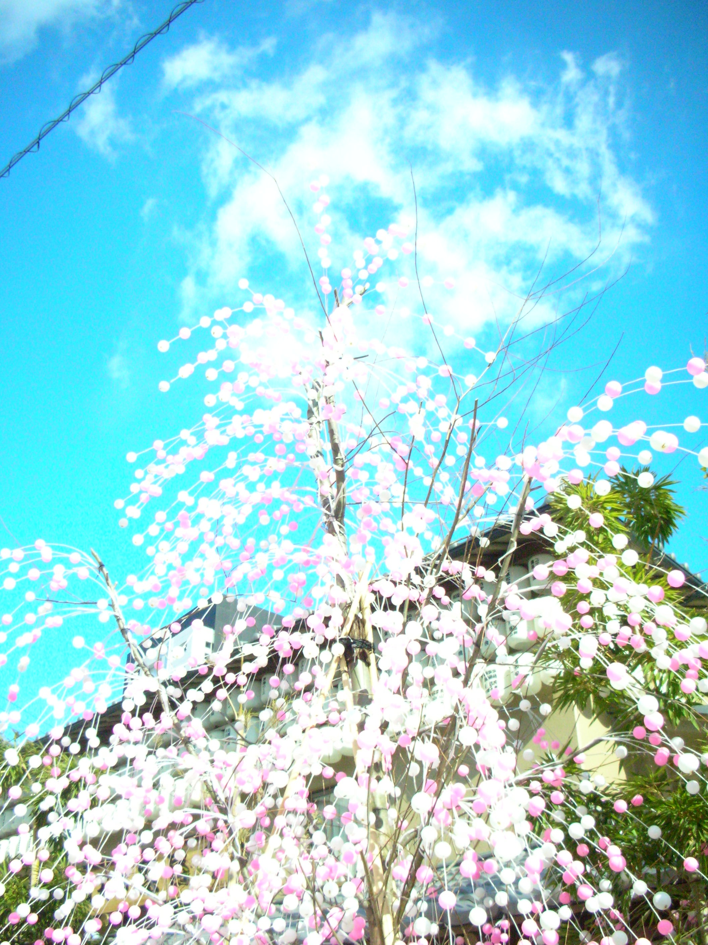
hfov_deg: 40.7
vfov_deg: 52.6
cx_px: 354
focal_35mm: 35
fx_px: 954
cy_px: 472
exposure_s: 1/250
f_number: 8.5
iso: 400
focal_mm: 5.8
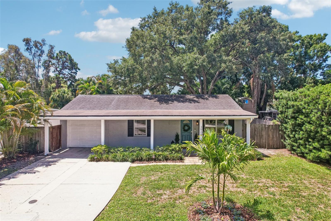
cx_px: 166
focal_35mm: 22
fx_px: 202
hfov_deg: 78.6
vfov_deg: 57.2
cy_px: 110
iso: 400
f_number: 2.8
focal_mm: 8.4
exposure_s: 1/800
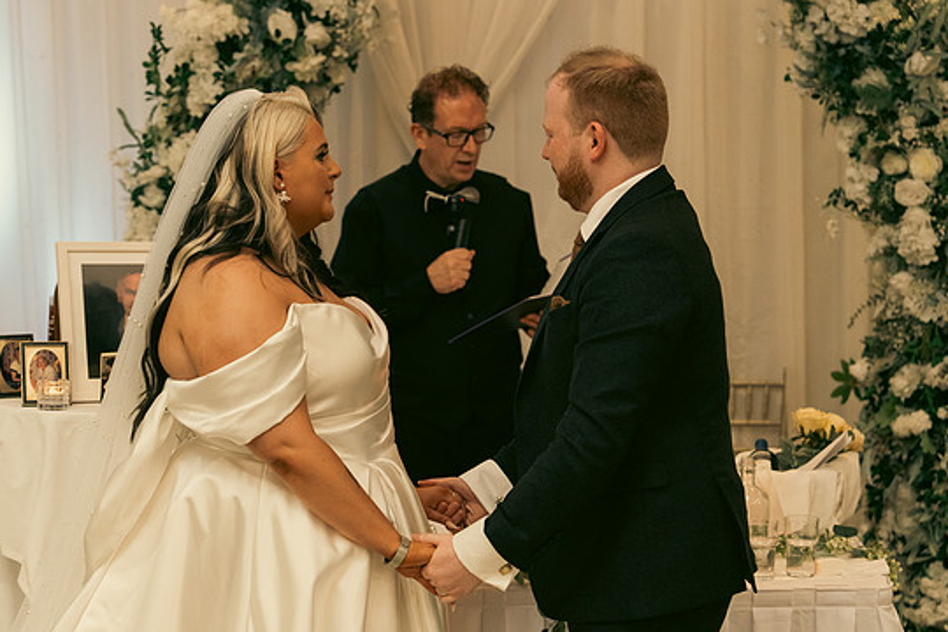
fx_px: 1896
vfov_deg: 18.9
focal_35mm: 72
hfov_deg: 28.1
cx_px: 455
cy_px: 336
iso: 2500
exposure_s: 1/160
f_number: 3.5
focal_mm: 67
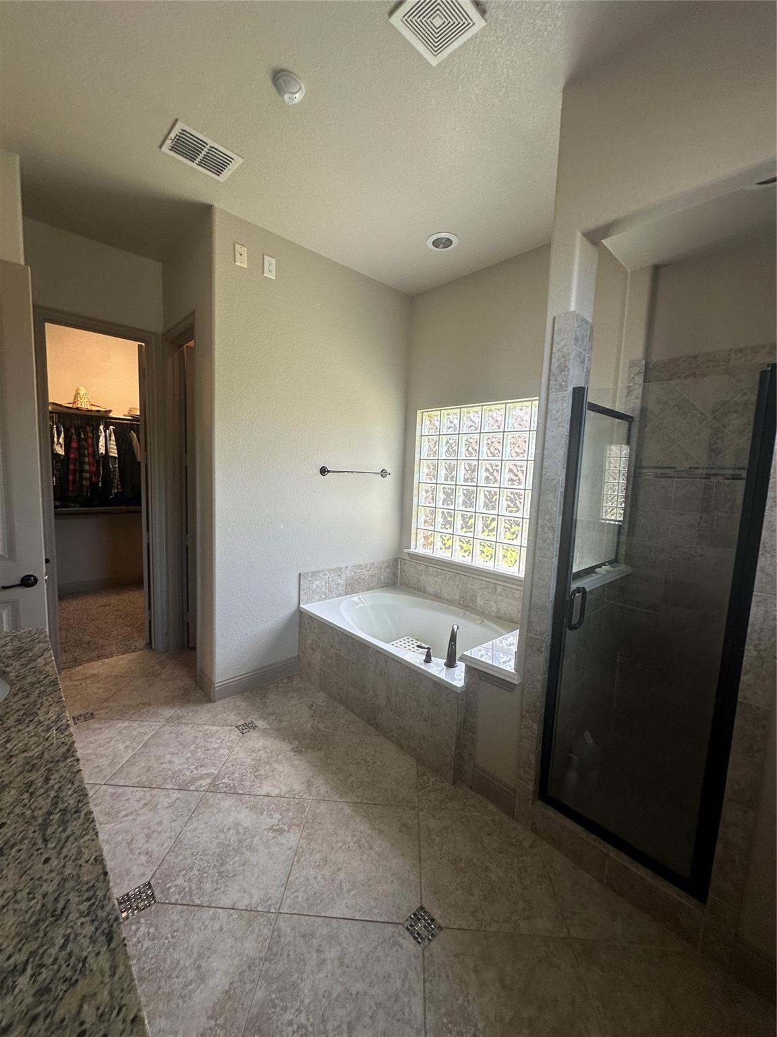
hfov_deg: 85.7
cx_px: 388
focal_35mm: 14
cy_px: 518
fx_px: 419
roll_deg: -4.4
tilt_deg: -5.6
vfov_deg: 102.1
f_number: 2.2
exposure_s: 1/99
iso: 64
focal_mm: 2.22
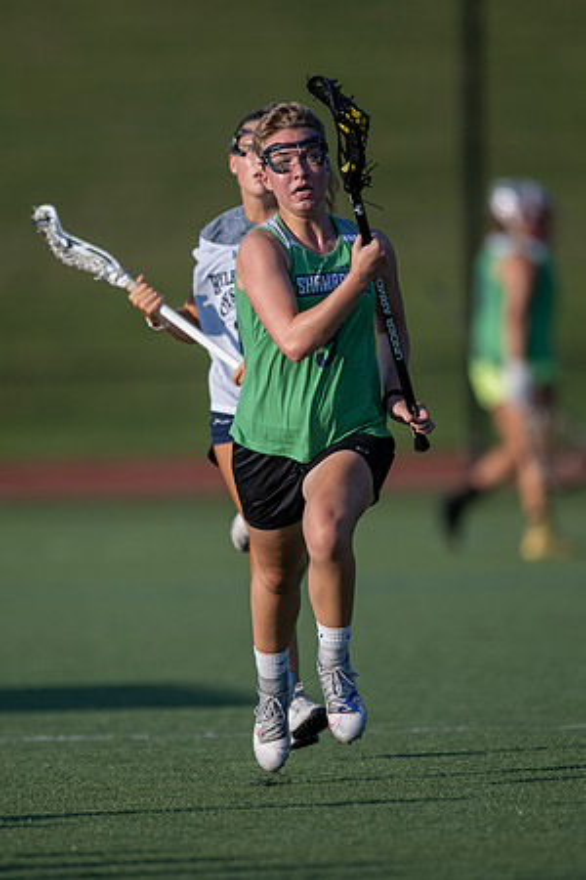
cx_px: 281
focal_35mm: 629
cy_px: 424
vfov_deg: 3.3
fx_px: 15350
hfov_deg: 2.2
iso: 160
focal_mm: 400
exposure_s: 1/2000
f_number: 2.8
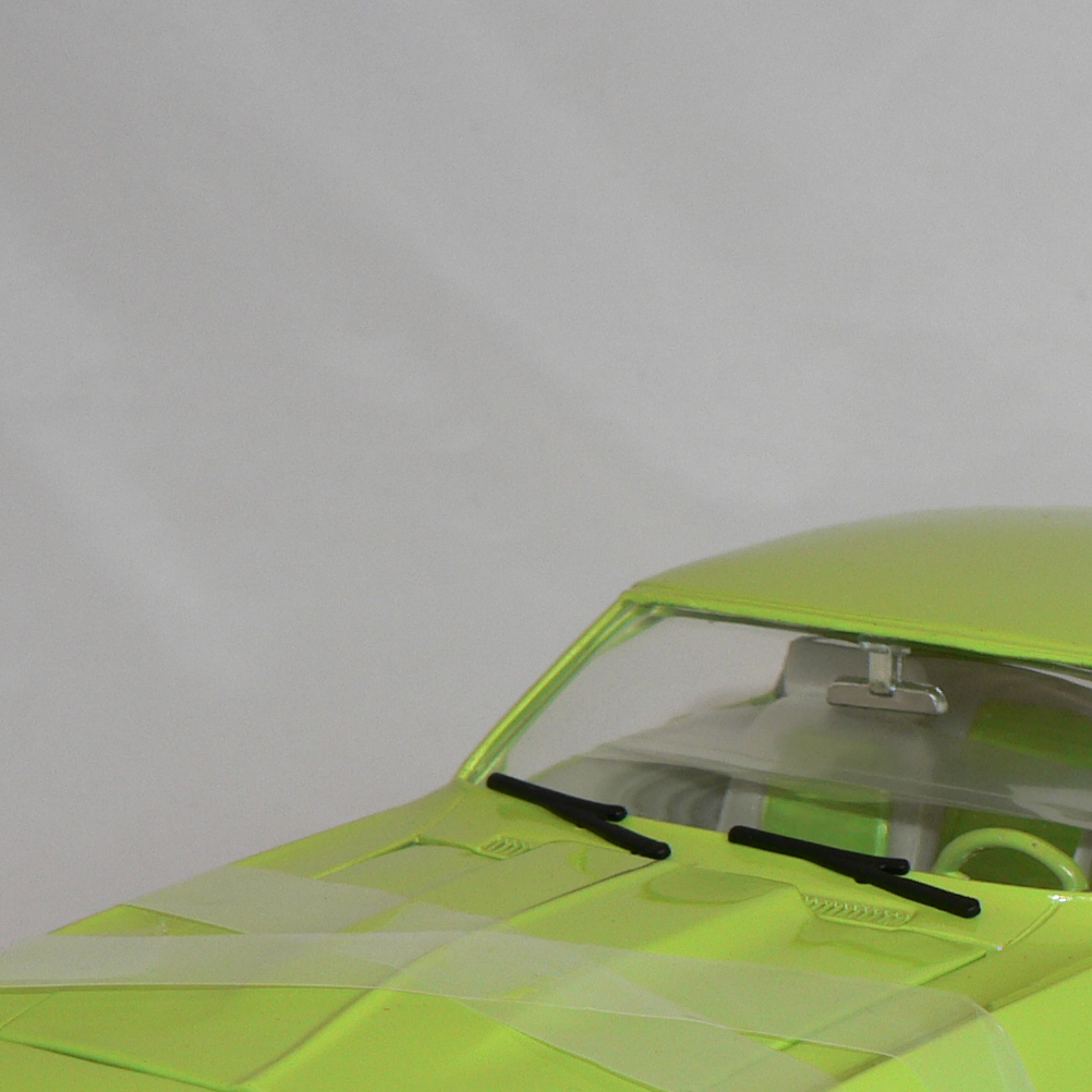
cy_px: 996
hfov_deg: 12.4
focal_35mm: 140
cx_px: 873
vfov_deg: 12.4
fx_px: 4997
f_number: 3.2
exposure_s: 1/60
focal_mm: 10.4
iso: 80
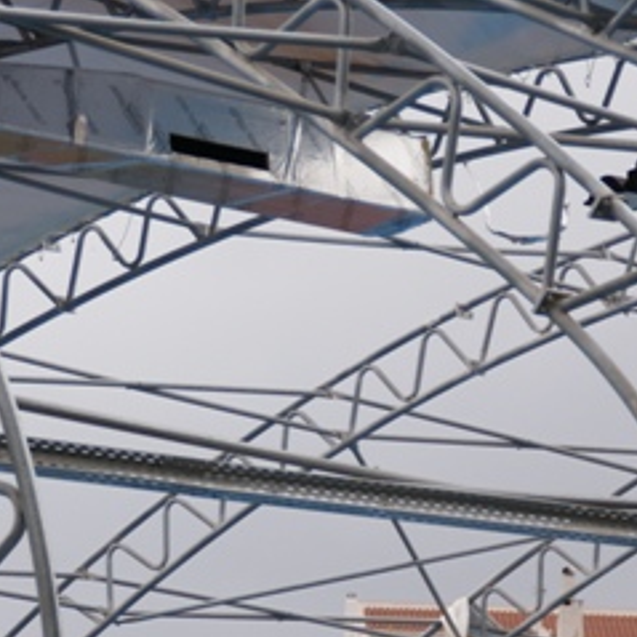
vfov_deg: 5.5
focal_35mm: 320
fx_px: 6671
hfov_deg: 5.5
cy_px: 605
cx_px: 275
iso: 100
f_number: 6.3
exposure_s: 1/160
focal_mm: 75
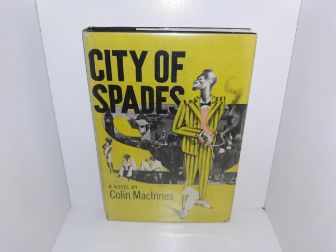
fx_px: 272
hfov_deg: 63.4
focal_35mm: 28
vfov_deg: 49.7
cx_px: 168
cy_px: 126
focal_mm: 3.7
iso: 40
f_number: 1.7
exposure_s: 1/172
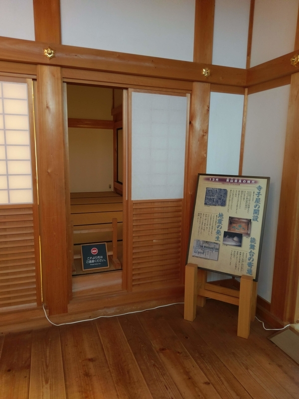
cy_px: 200
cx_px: 150
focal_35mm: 26
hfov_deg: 53.1
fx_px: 299
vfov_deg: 67.3
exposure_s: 1/12
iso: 400
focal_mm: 4.58
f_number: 1.8
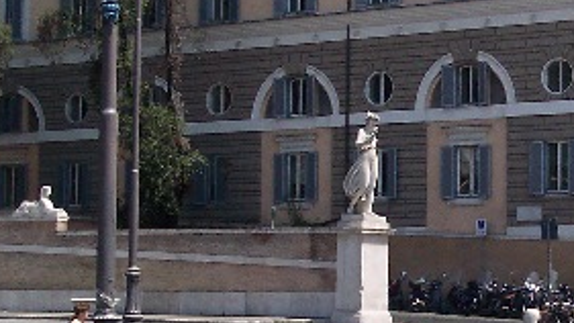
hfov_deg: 18.0
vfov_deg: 10.3
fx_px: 1796
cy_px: 143
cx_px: 468
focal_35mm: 118
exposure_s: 1/700
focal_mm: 8
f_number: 4.8
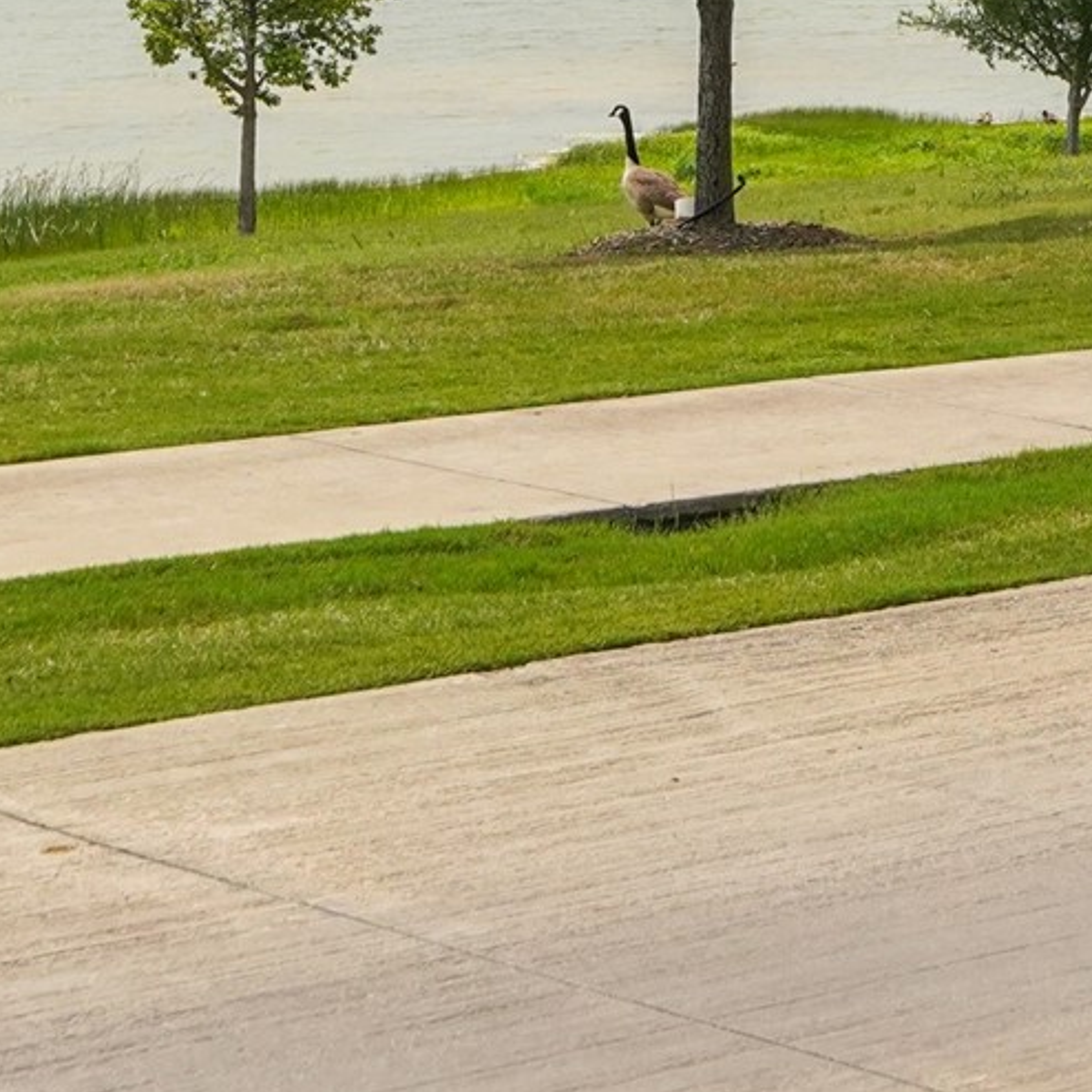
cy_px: -267
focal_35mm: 127
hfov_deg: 13.3
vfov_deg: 13.3
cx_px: 1356
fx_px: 4533
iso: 640
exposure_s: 1/2000
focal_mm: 23
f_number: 9
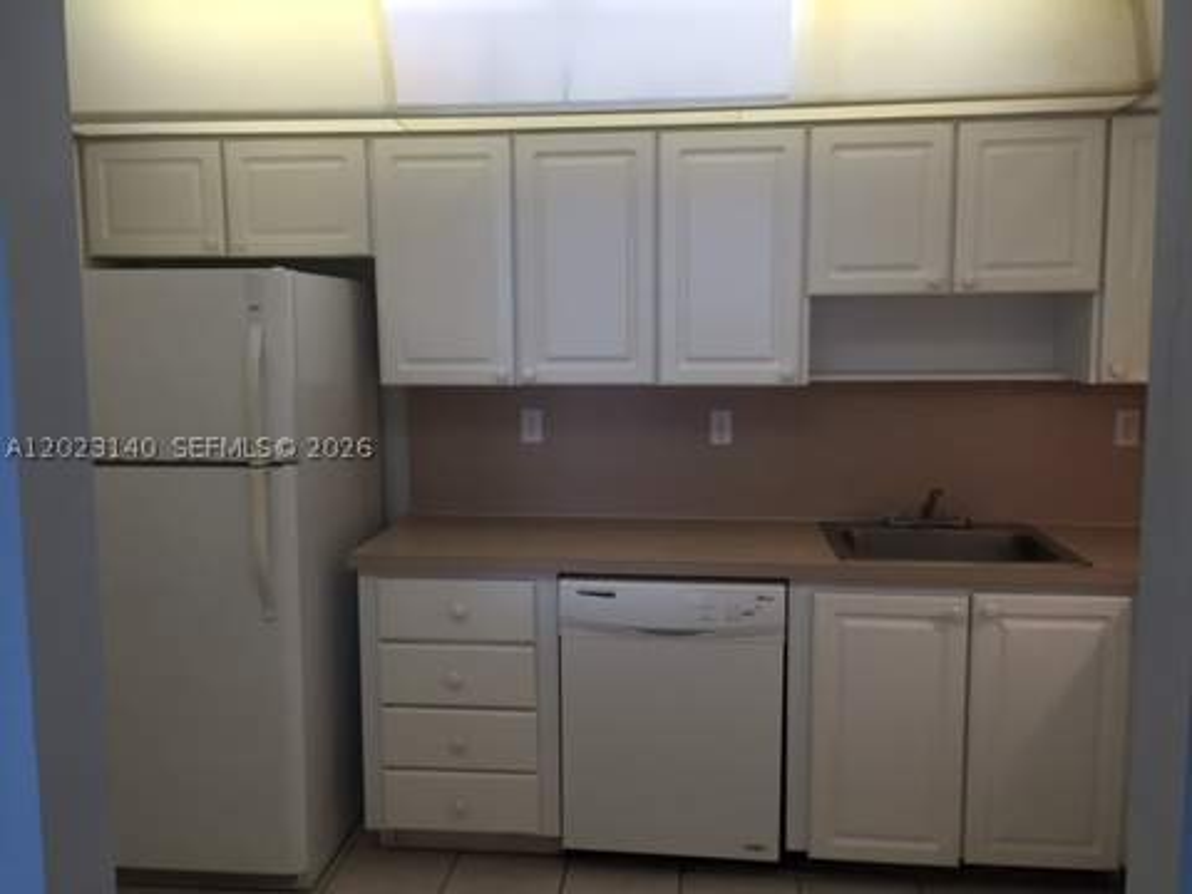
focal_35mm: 29
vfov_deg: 48.2
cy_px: 447
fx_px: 999
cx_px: 596
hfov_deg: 61.7
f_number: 2.2
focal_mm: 4.15
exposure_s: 1/40
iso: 32
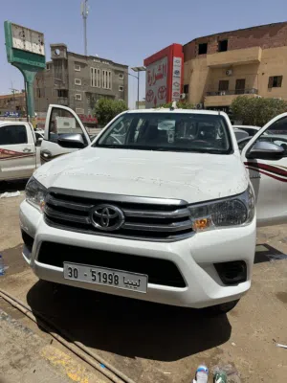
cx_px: 144
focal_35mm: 24
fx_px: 265
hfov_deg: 56.8
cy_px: 192
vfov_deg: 71.6
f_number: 1.78
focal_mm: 6.86
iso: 80
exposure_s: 1/12048
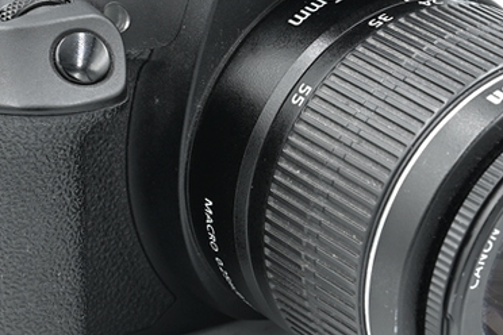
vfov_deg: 7.7
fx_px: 2487
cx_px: 277
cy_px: 115
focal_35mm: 178
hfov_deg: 11.5
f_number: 14
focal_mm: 70
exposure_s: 1/6
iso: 100
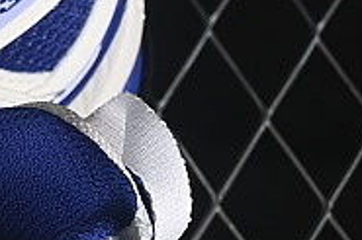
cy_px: 199
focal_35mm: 439
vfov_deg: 3.1
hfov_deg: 4.6
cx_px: -560
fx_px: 4410
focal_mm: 50
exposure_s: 1/80
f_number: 7.1
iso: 160
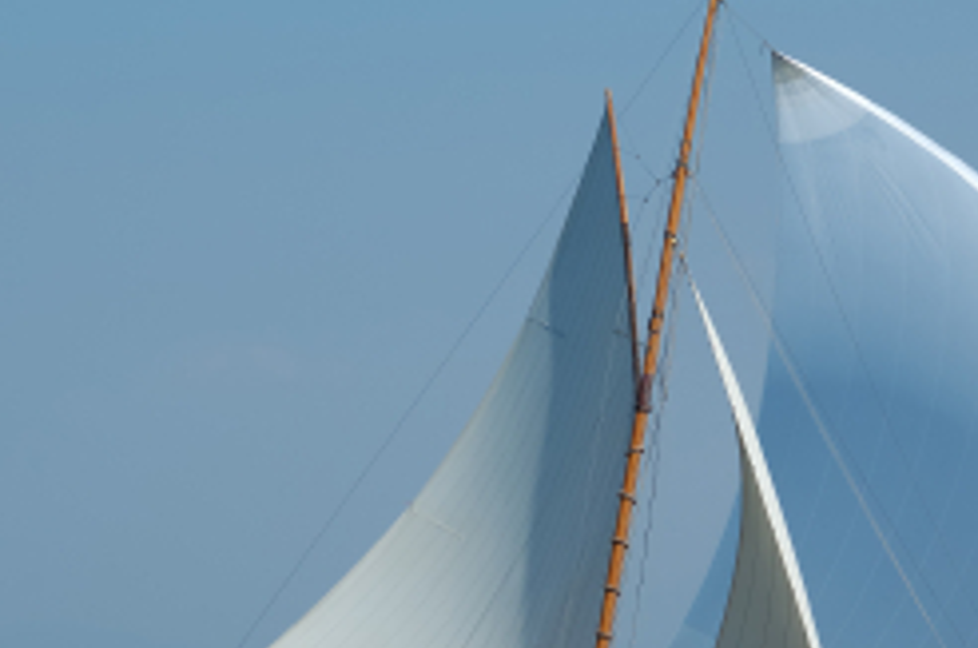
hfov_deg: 8.0
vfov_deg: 5.3
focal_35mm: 259
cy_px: 429
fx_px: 7022
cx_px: 555
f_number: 7.1
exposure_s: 1/800
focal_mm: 100
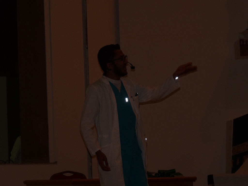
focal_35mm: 166
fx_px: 1189
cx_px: 124
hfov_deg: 11.9
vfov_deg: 8.9
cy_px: 93
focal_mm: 20.8
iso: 100
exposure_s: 1/40
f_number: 3.6
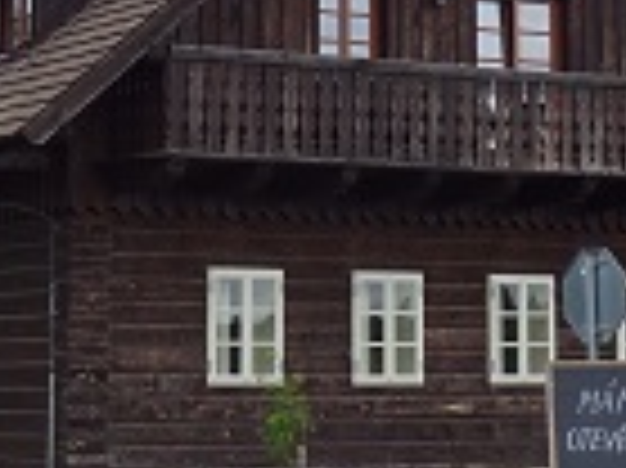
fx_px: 2295
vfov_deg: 11.6
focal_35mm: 127
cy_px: 90
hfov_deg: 15.5
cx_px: 333
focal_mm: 7.58
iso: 80
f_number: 4.5
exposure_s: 1/320
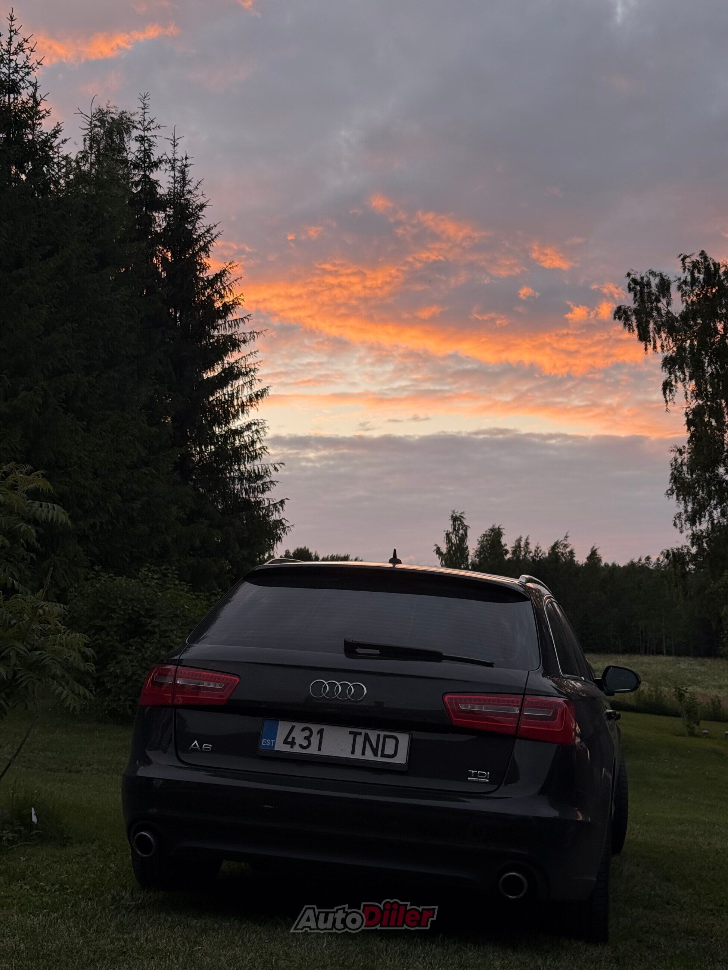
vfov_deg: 39.7
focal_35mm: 48
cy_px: 485
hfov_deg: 30.3
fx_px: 1346
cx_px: 364
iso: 200
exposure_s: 1/182
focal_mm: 6.76
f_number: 1.78
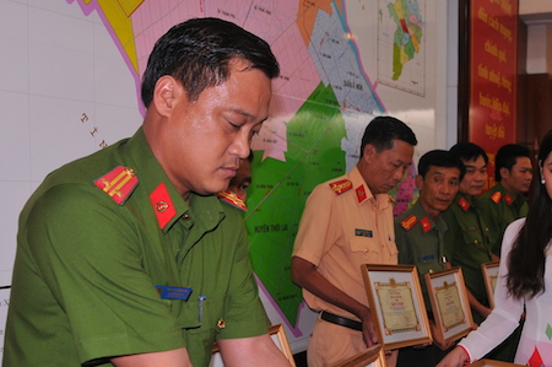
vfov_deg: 27.7
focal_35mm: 48
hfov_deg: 40.5
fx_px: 735
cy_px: 268
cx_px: 381
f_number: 4
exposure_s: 1/60
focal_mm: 18
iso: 320
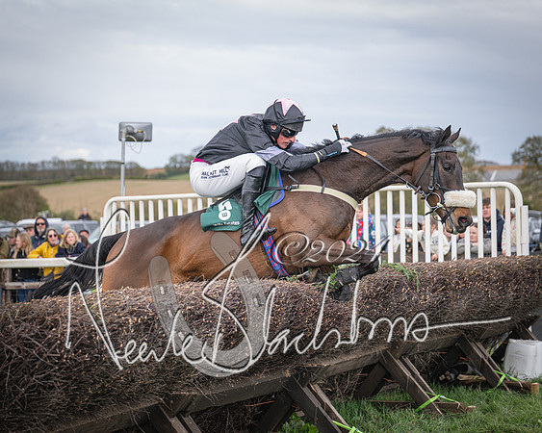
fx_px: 1417
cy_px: 209
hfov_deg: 21.6
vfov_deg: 17.4
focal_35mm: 88
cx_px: 219
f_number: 2.8
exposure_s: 1/2000
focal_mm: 70
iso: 400
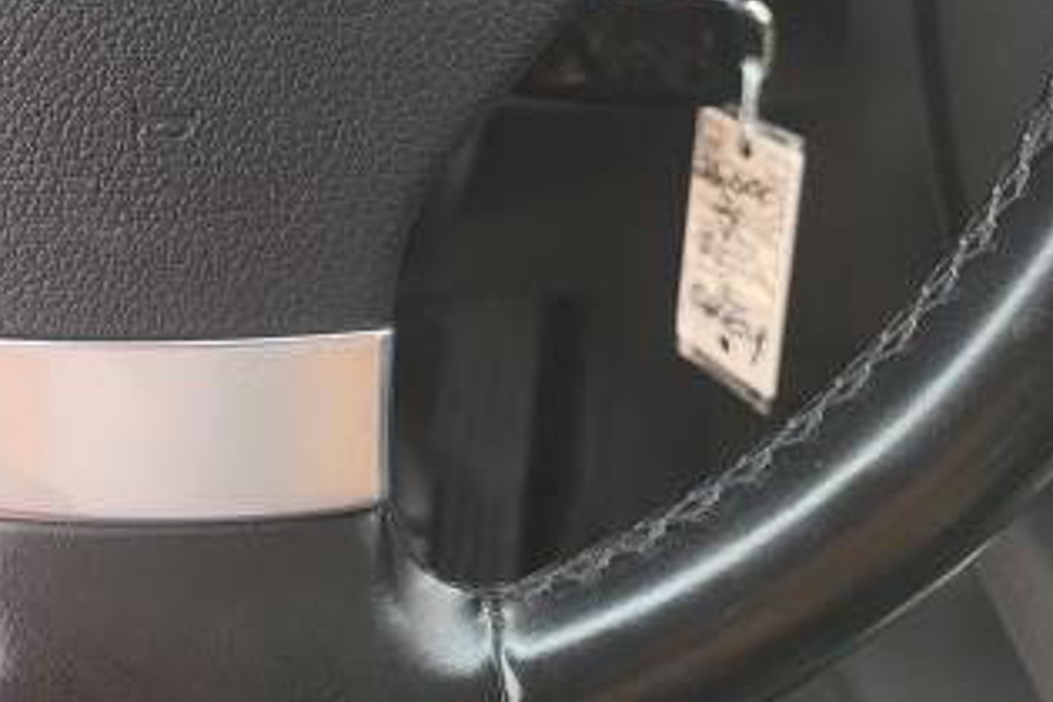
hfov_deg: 34.2
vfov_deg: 23.3
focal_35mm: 55
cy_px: -40
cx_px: 104
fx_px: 1609
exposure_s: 1/207
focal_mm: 5.4
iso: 40
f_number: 1.8
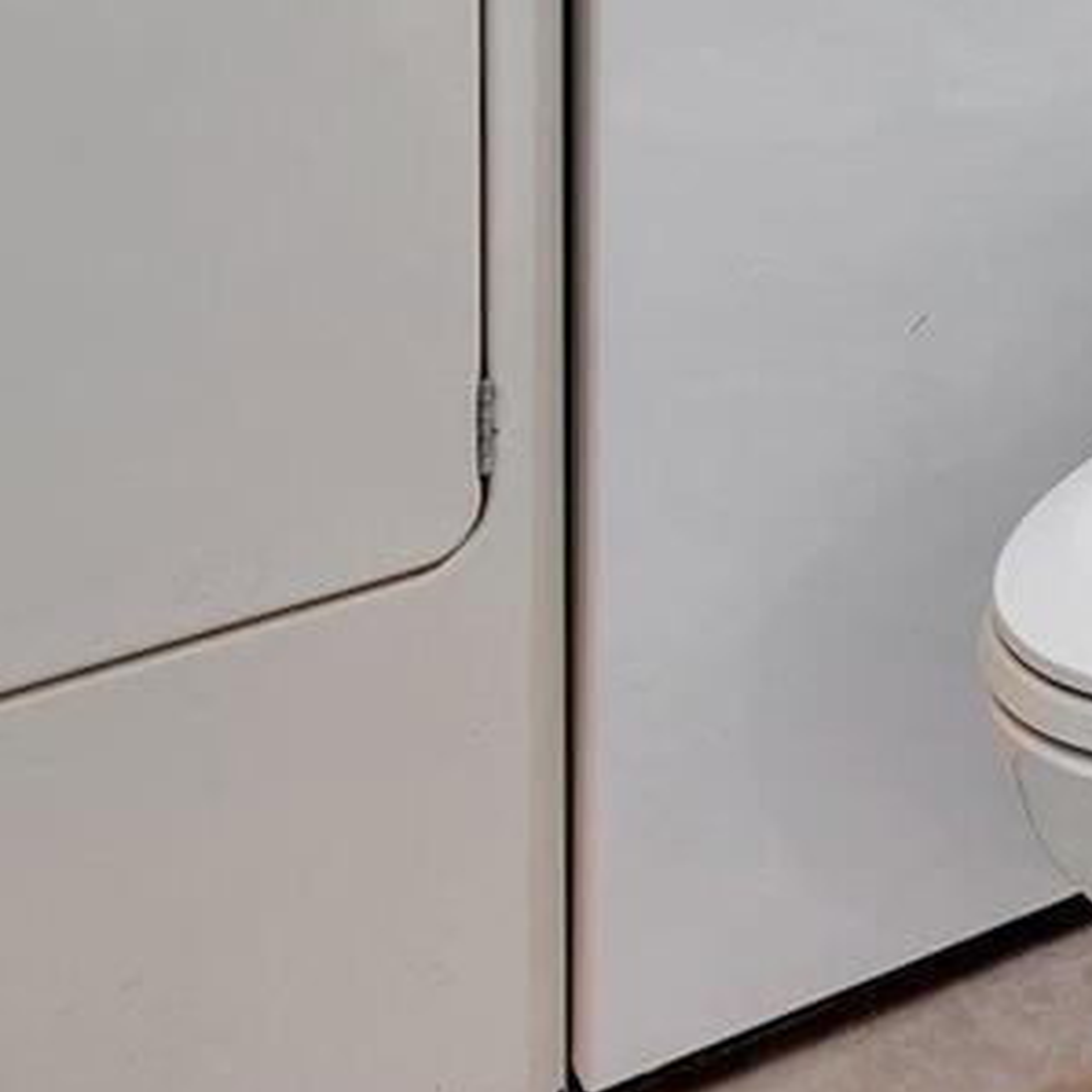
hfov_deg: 20.0
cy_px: -841
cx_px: 1697
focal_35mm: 73
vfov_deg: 18.7
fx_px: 2605
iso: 100
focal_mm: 16
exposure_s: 1/5
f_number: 5.6
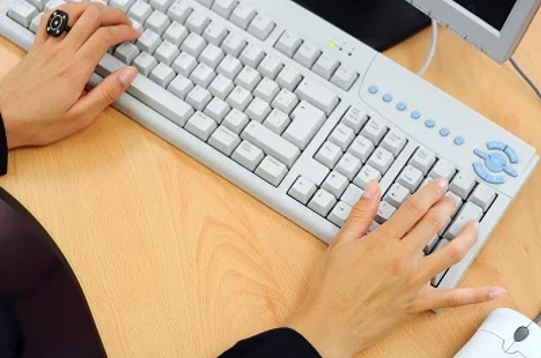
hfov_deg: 27.0
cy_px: 179
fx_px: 1125
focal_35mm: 75
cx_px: 270
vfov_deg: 18.1
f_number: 2.5
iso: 320
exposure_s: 1/60
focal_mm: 50
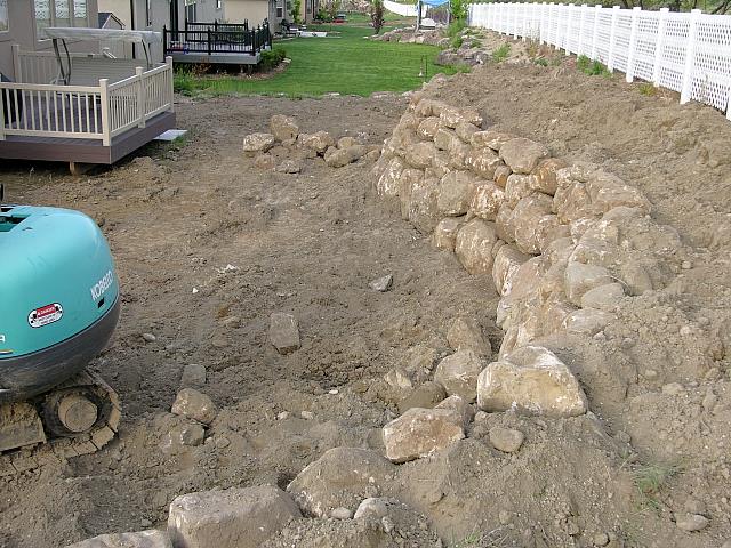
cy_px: 274
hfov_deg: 38.2
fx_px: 1056
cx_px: 366
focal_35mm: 50
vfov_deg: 29.1
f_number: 3.8
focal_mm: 12.7
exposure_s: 1/70.5
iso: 50
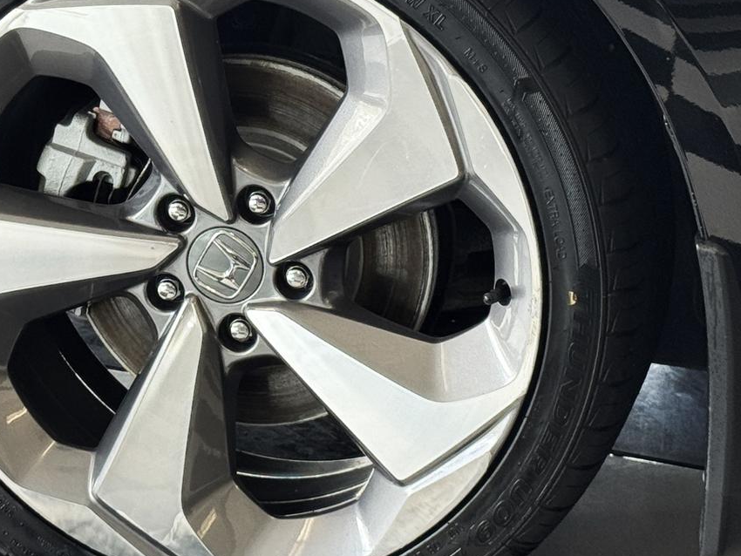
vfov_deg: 11.1
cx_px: 239
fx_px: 2869
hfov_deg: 14.7
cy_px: 227
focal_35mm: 134
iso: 80
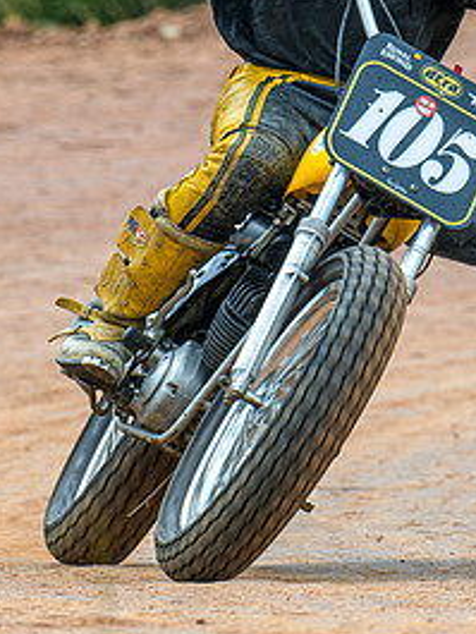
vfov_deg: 2.5
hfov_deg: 1.9
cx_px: 591
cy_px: 114
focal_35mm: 789
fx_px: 14454
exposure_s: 1/400
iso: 160
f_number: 4
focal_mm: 200
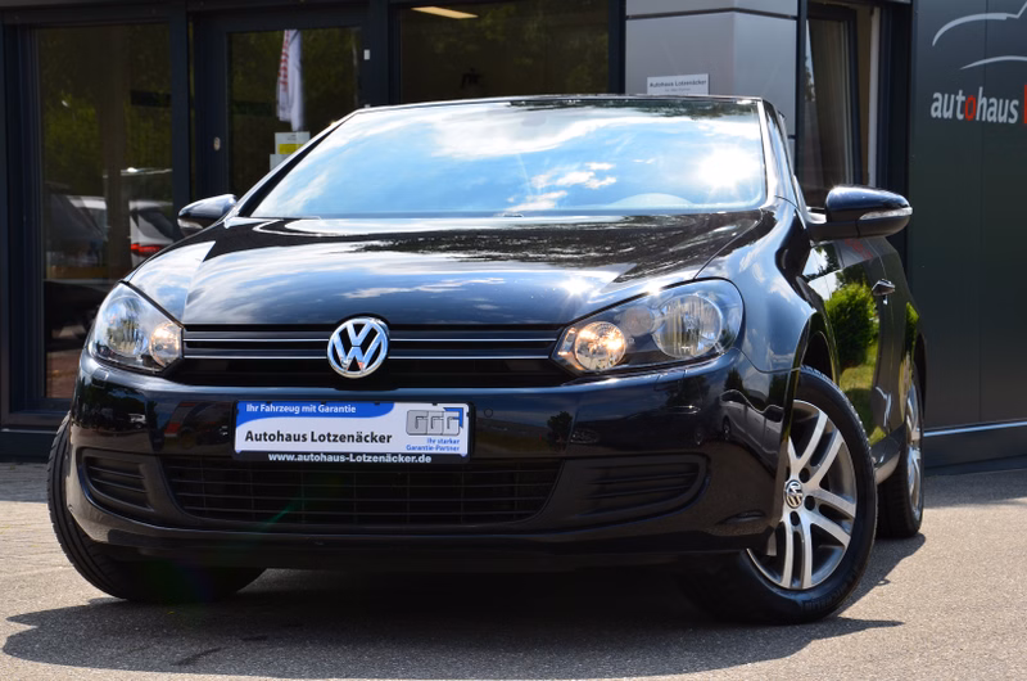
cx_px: 514
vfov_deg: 14.6
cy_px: 340
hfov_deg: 22.0
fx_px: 2648
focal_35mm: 93
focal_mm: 62
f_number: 11
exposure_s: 1/125
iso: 110
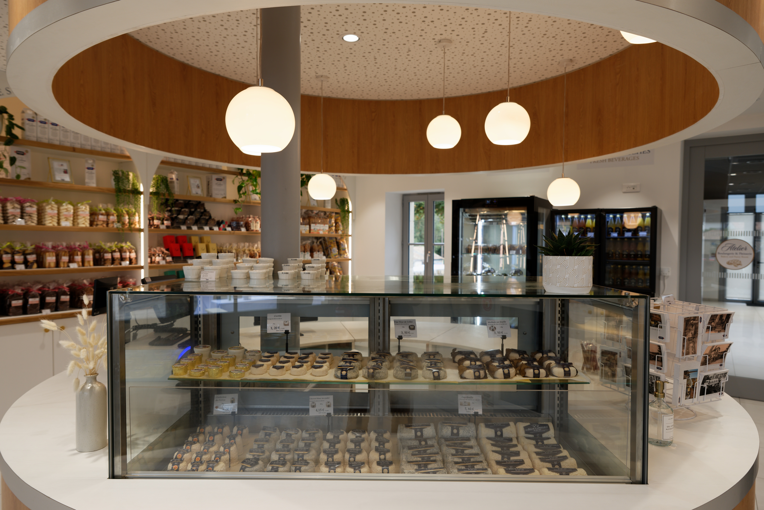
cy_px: 255
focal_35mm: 24
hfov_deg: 73.7
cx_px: 382
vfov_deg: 53.2
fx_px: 510
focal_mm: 24
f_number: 5.6
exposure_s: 1/50
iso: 100
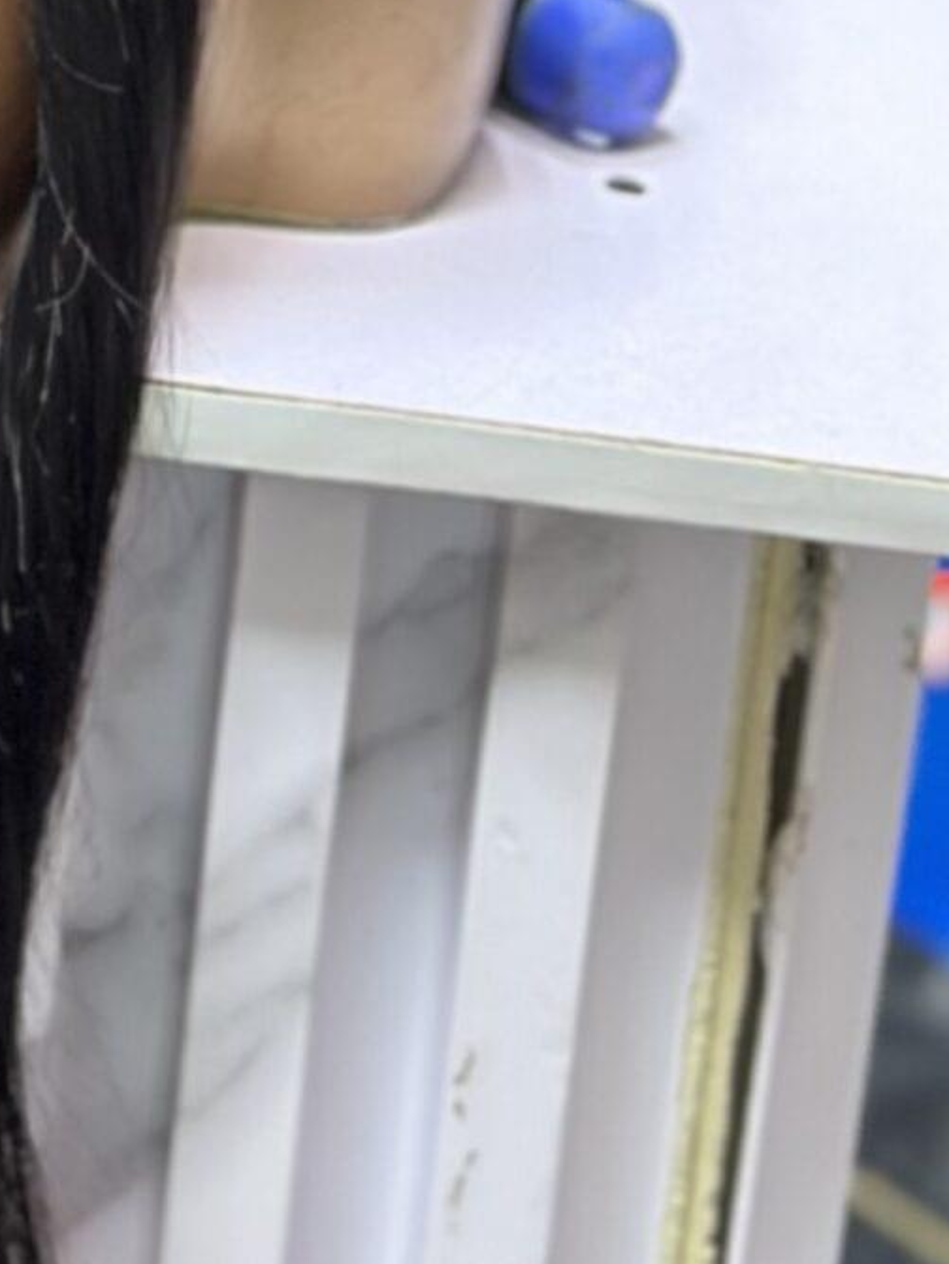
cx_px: -661
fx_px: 6683
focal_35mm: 183
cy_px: -748
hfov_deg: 7.9
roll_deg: -2.9
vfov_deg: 10.4
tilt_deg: -17.9
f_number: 1.78
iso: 160
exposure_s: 1/50
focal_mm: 6.86
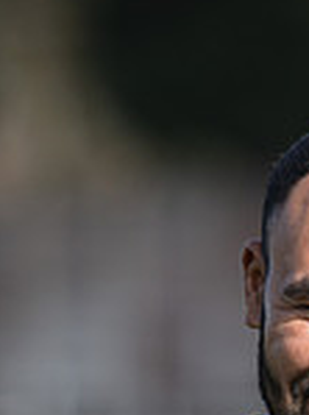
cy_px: 518
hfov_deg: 1.7
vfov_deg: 2.2
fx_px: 10555
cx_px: 326
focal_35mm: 883
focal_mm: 135
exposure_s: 1/1600
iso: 32
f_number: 2
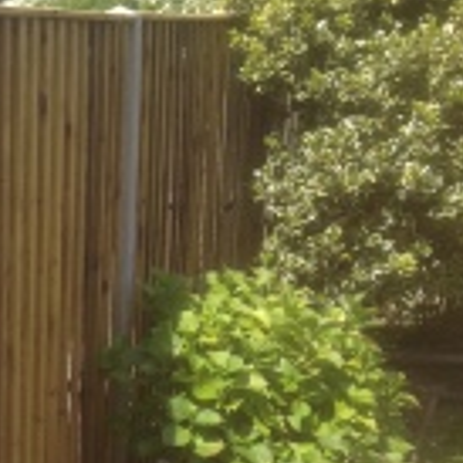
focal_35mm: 116
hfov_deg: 14.3
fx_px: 1755
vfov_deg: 14.3
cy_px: 632
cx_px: -162
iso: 50
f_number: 2.4
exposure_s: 1/699
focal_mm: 4.28
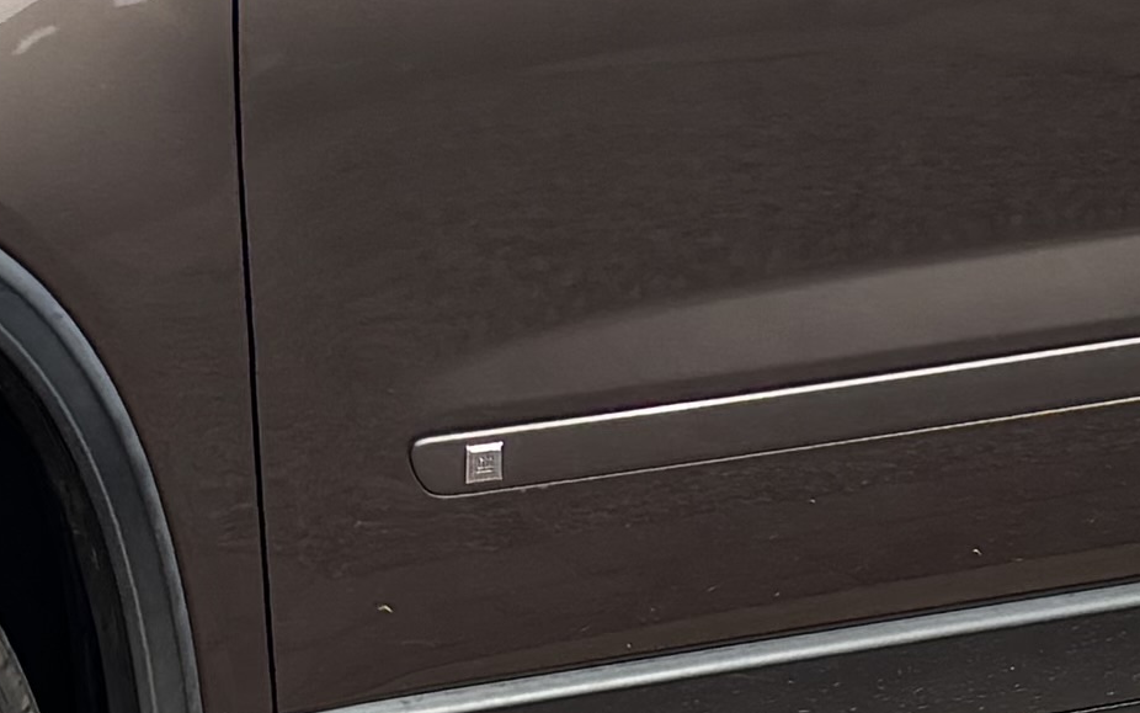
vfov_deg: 7.7
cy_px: 256
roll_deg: +2.9
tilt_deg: -13.6
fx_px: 5282
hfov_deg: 12.3
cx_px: 681
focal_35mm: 170
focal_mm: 5.96
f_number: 1.6
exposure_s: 1/1845
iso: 50
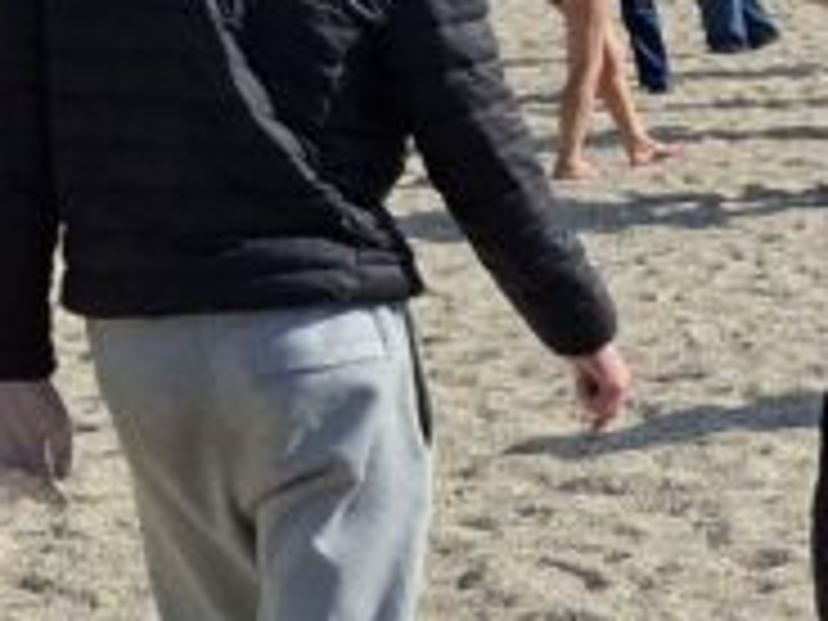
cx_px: 1476
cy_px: 230
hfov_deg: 13.8
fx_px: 3062
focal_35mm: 128
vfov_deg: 11.6
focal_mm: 5.54
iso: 50
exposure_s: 1/2427
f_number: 1.8
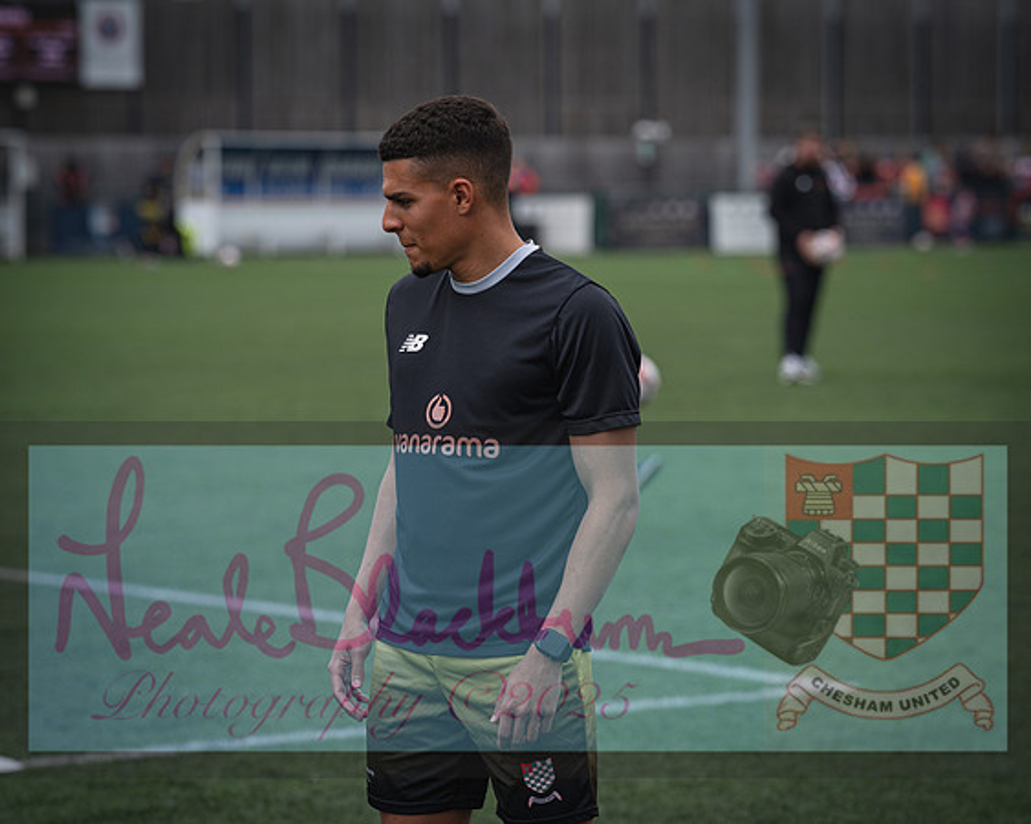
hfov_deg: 12.7
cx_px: 484
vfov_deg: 10.2
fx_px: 4638
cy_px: 412
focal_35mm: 152
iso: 200
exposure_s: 1/1150
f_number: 4
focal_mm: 135
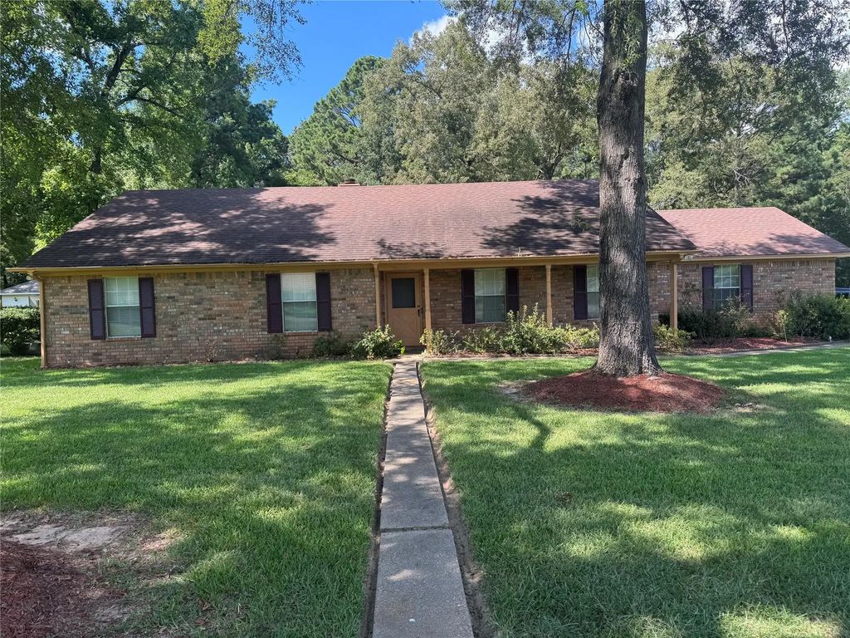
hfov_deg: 71.6
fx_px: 589
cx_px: 425
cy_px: 319
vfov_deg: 56.8
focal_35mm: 24
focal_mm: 6.76
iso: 80
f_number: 1.78
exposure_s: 1/739
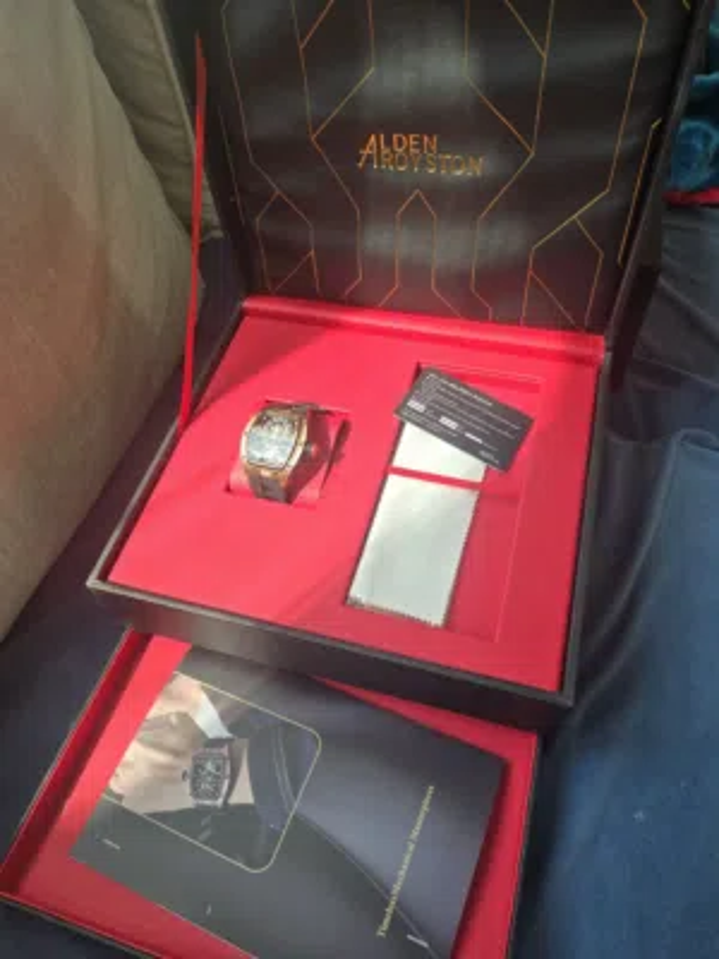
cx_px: 360
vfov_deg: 73.9
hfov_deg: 58.9
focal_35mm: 23
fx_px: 637
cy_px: 480
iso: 80
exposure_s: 1/180
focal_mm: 6.3
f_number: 1.7
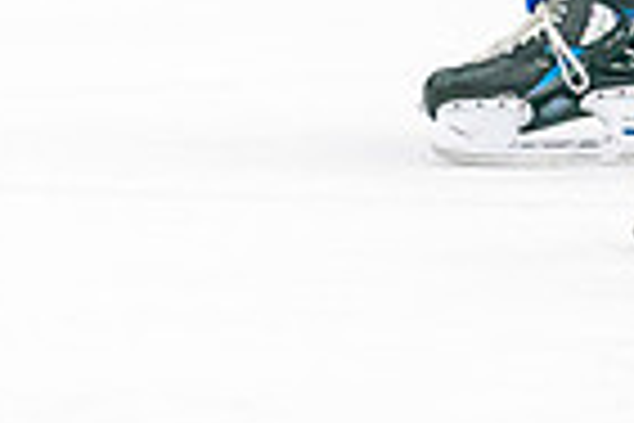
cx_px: 1159
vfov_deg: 1.1
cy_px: -198
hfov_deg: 1.7
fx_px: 21889
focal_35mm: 1243
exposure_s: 1/1250
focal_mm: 200
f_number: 2.8
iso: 3200
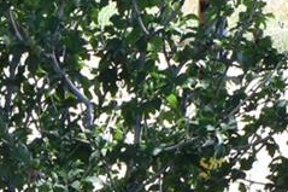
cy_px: 442
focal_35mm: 183
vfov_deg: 7.1
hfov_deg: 10.8
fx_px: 1463
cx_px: -141
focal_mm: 18
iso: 800
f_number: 10
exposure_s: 1/400
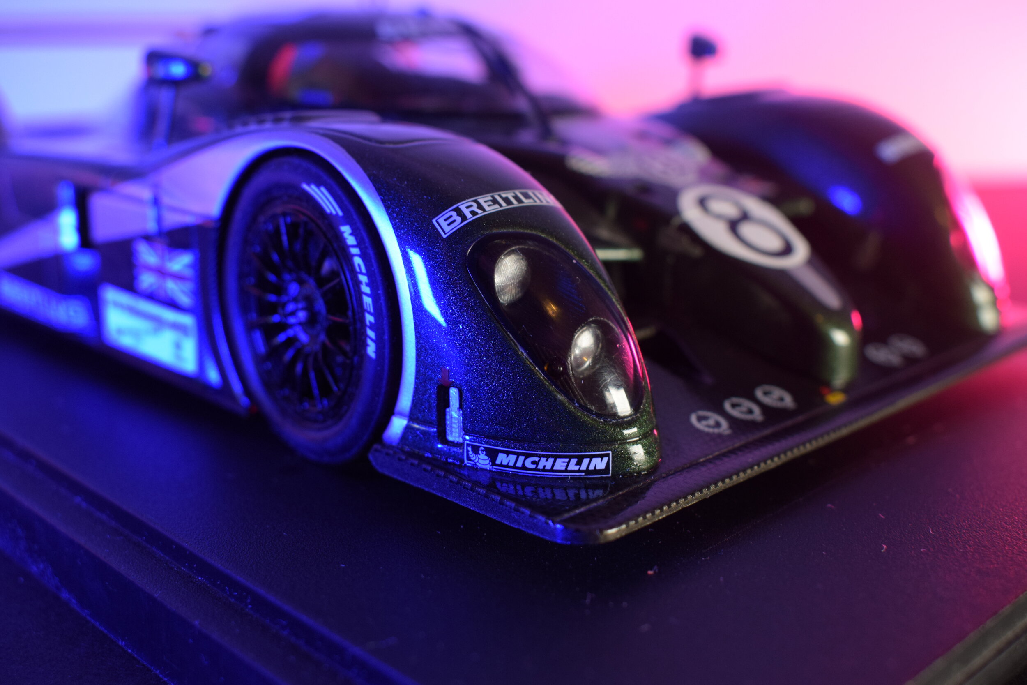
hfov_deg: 46.4
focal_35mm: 42
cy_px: 342
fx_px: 1198
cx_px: 514
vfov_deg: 31.9
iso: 800
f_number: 6.3
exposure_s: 1/80
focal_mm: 28
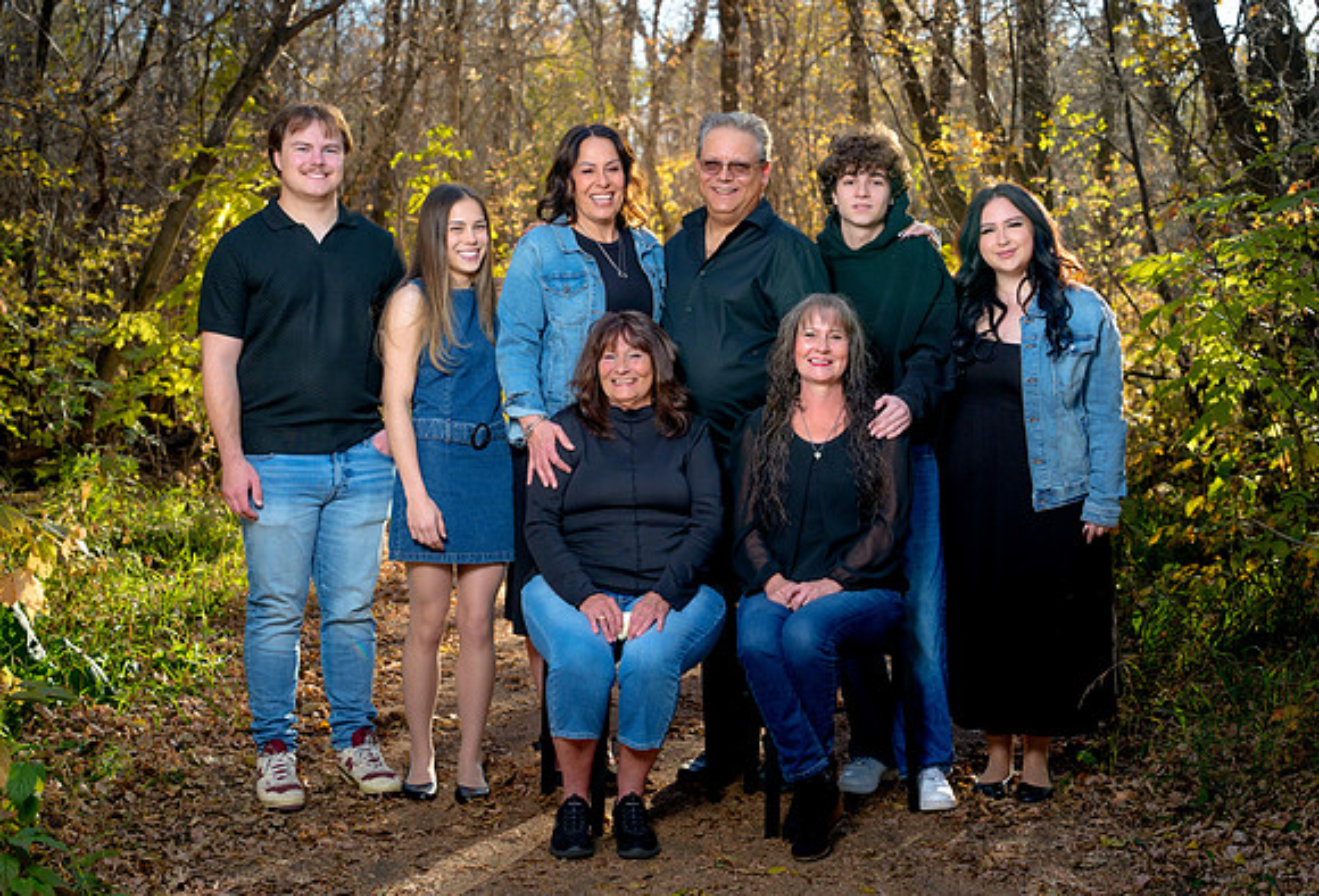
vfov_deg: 24.5
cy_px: 444
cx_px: 631
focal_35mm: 56
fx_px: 2060
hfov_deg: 35.5
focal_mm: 50
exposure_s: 1/160
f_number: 4
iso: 640
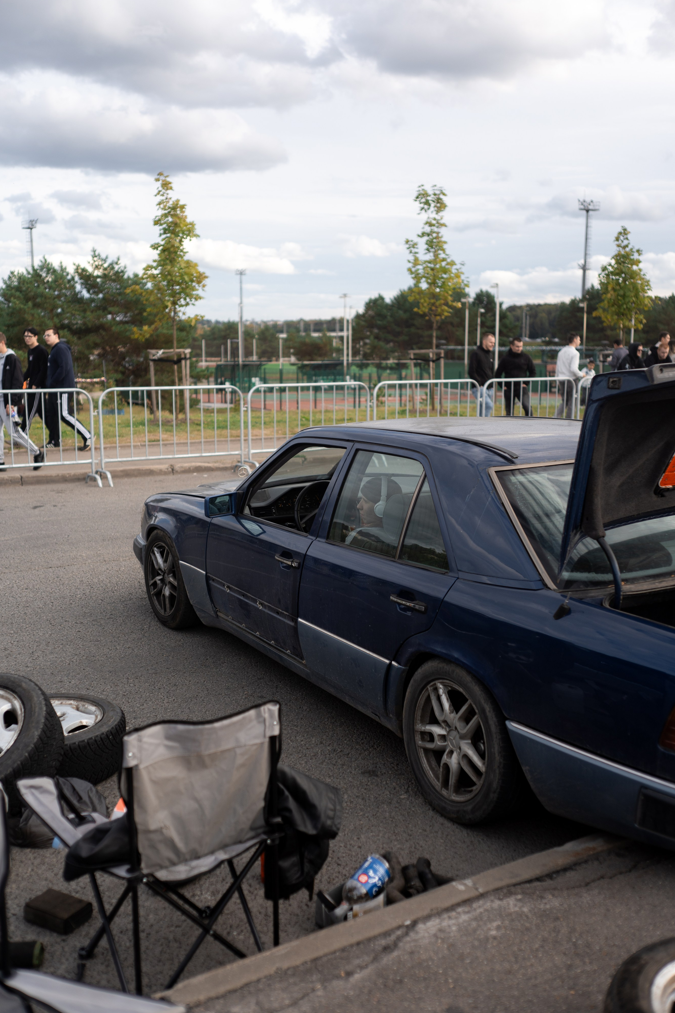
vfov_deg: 53.1
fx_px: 1012
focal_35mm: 36
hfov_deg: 36.9
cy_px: 518
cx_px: 334
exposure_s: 1/1000
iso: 100
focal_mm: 35
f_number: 2.2
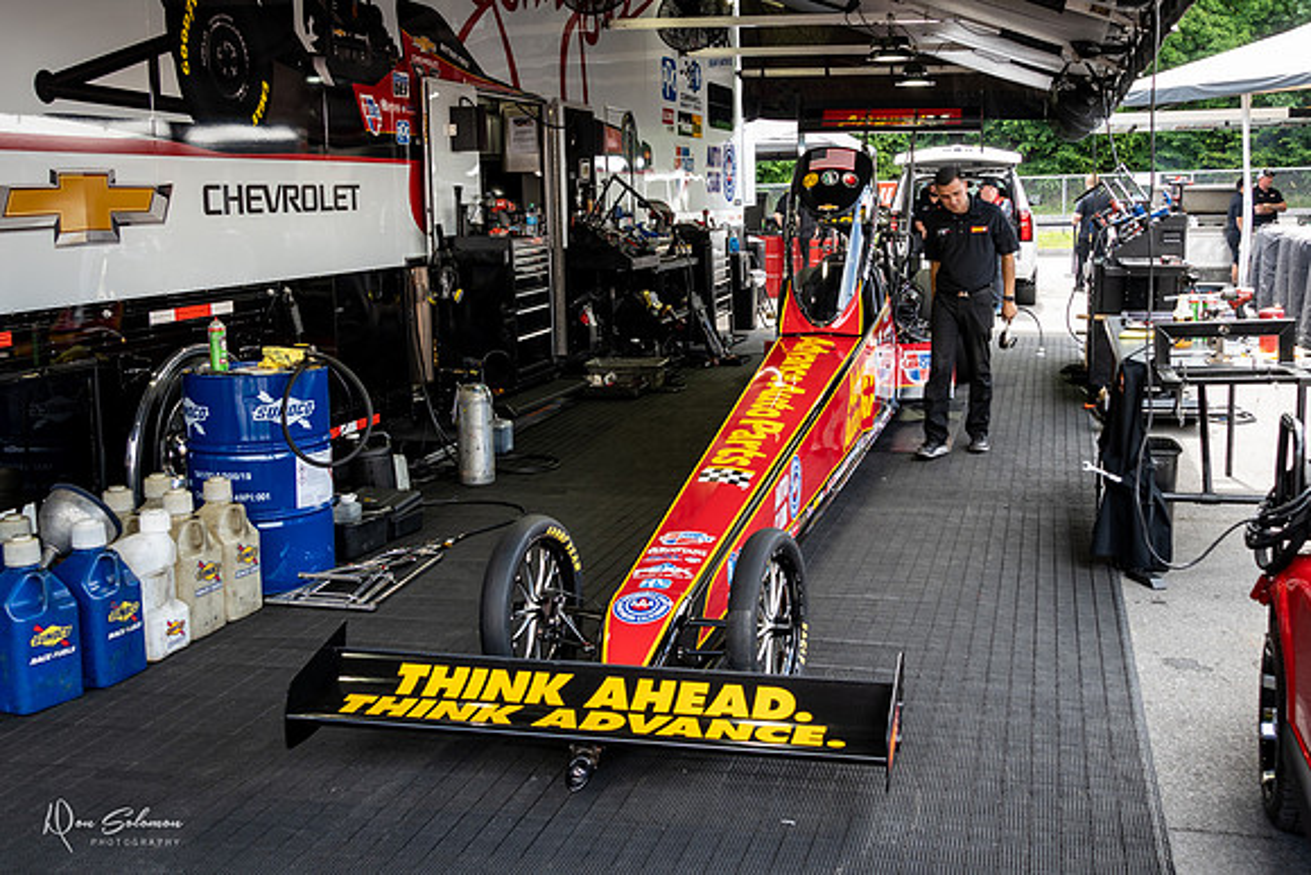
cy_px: 364
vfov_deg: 33.2
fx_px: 1465
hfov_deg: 48.1
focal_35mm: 40
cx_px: 747
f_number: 5
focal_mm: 18
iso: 100
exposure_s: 1/50
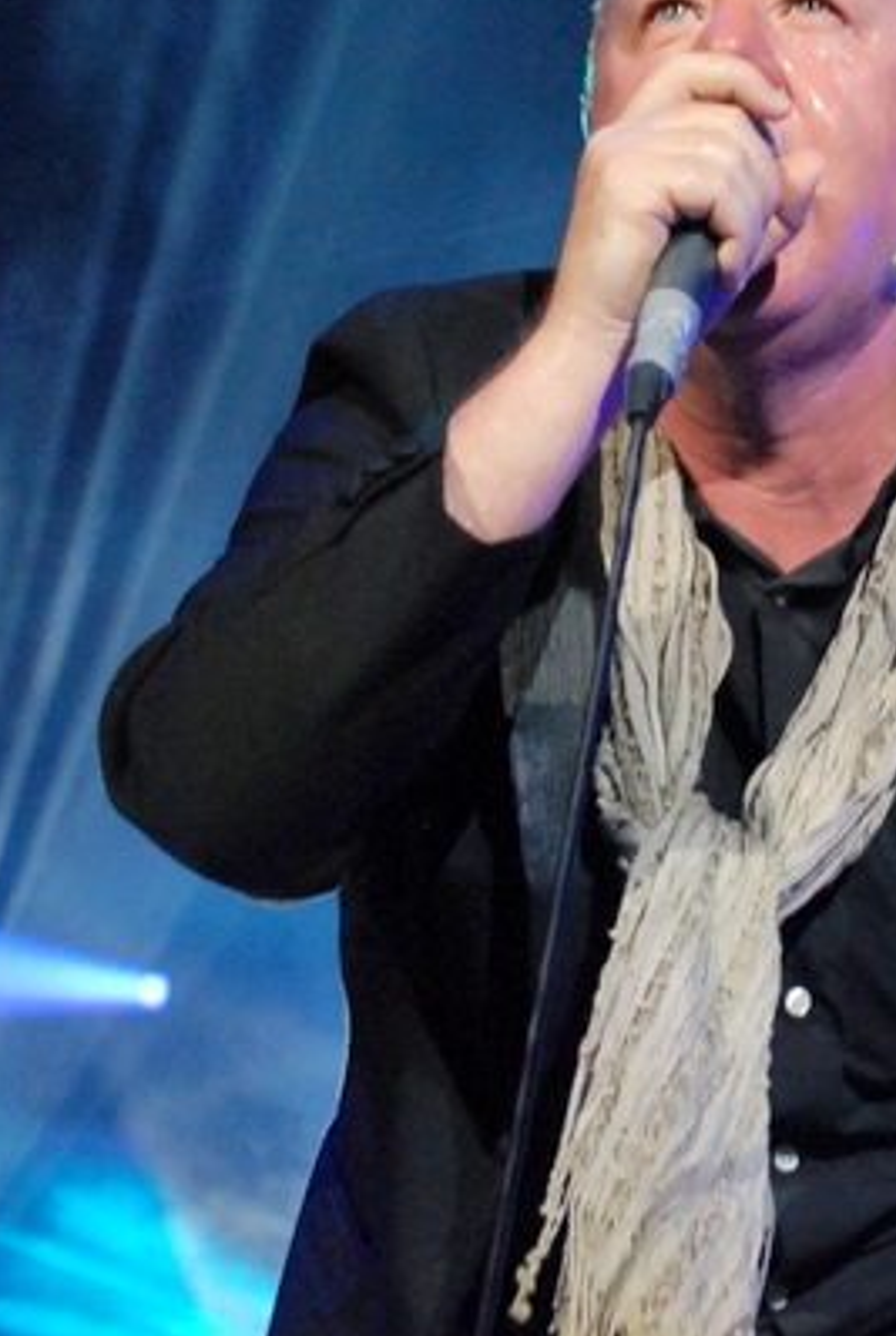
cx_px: 765
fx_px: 3828
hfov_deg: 13.3
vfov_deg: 19.8
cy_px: 749
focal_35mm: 103
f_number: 4.5
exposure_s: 1/125
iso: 1600
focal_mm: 38
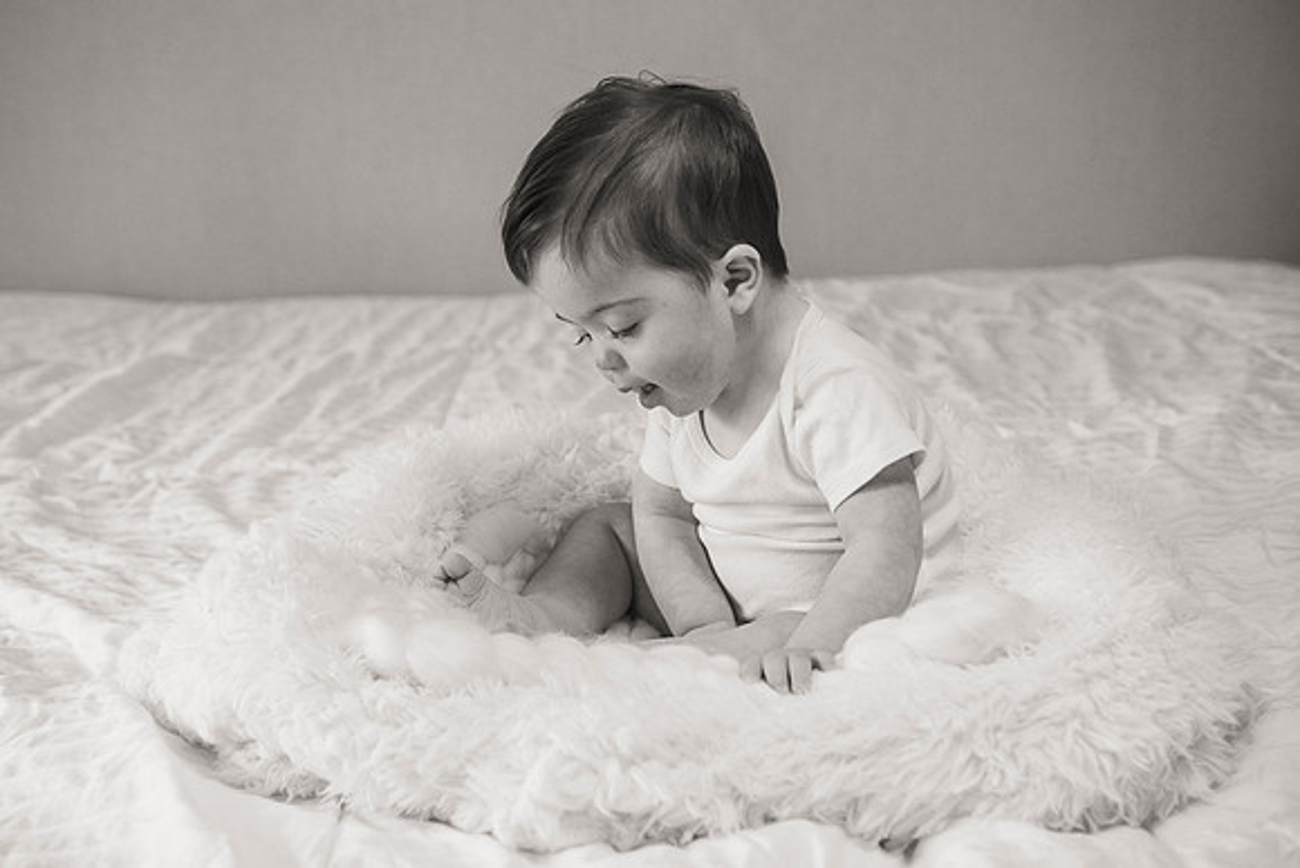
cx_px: 615
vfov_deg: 28.4
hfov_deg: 41.6
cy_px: 411
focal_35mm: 47
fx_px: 1713
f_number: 4
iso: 1600
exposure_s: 1/200
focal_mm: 45
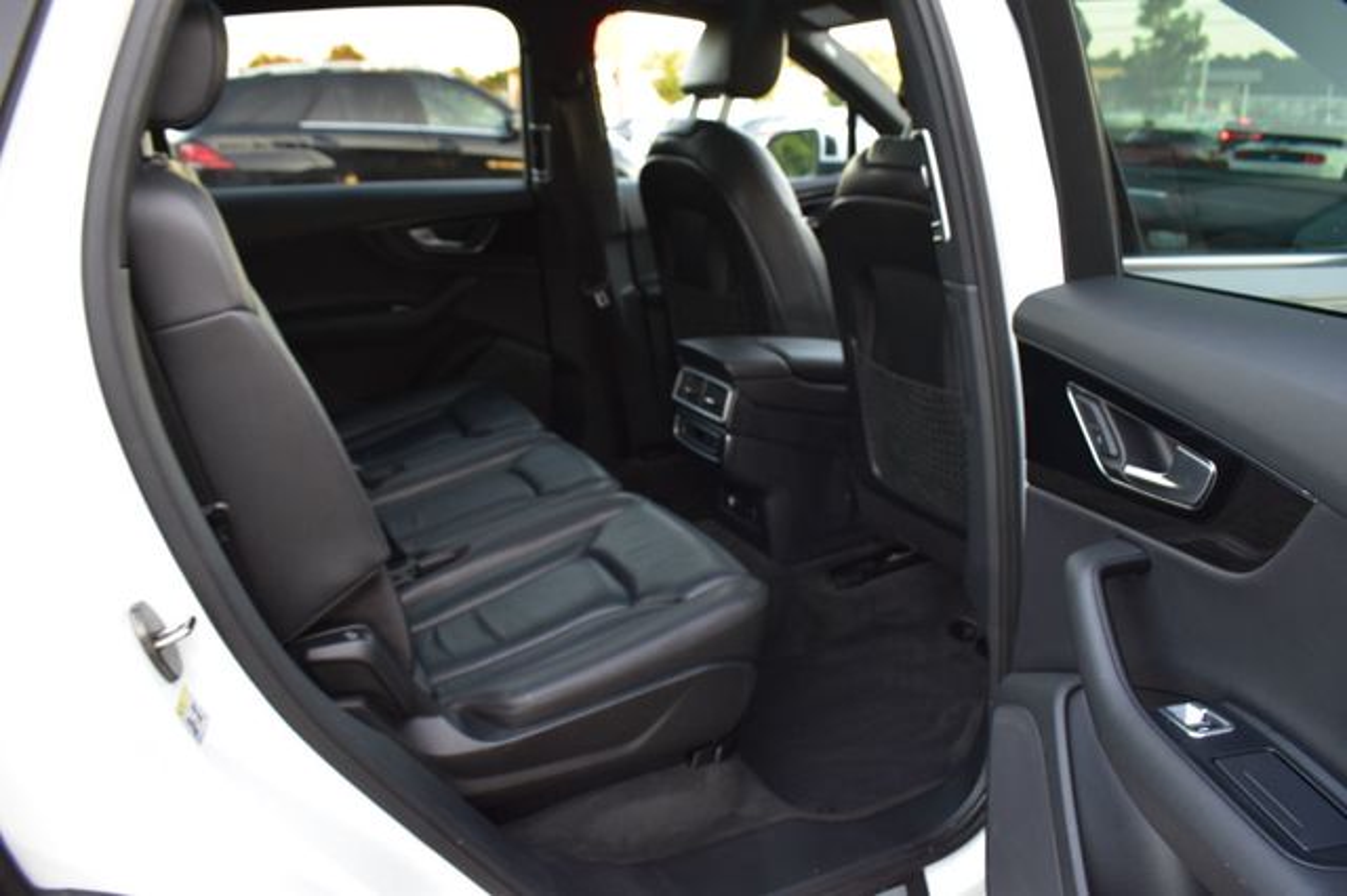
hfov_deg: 67.4
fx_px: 1010
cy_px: 448
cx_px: 674
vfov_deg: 47.9
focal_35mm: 27
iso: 800
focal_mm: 18
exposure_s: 1/15
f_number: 6.3
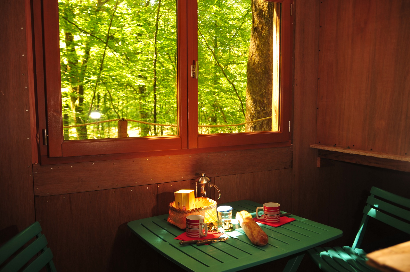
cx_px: 205
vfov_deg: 38.8
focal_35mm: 34
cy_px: 136
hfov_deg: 55.8
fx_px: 387
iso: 200
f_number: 4
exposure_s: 1/30
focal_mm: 34
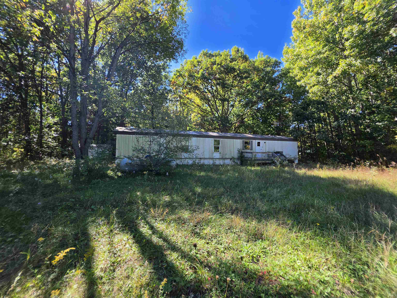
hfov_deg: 106.2
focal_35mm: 13
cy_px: 149
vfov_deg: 89.9
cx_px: 198
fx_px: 149
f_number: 1.9
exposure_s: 1/621
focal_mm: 2.2
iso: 32
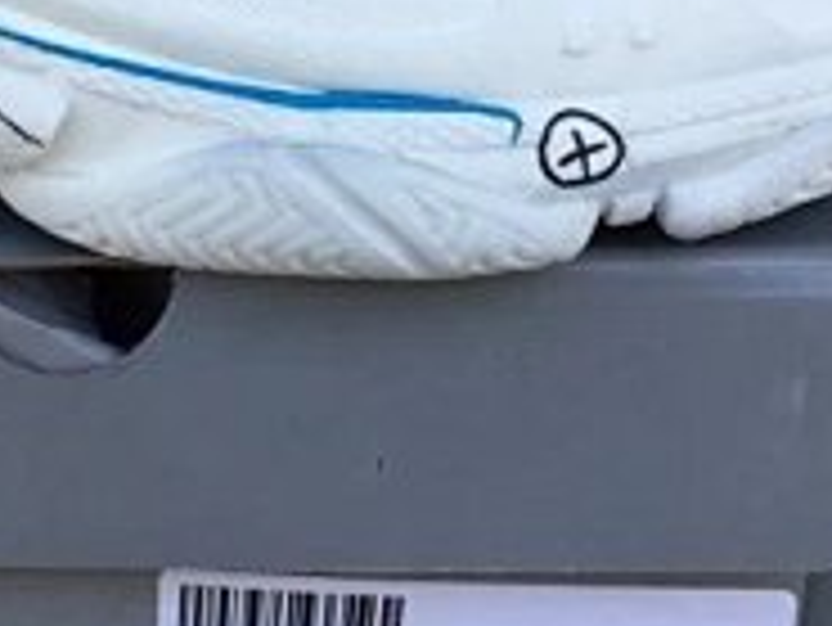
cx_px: 90
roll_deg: -0.2
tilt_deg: -21.2
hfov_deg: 18.1
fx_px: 2573
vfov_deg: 13.8
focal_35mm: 107
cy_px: 162
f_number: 2.4
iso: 25
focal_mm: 3.3
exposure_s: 1/326
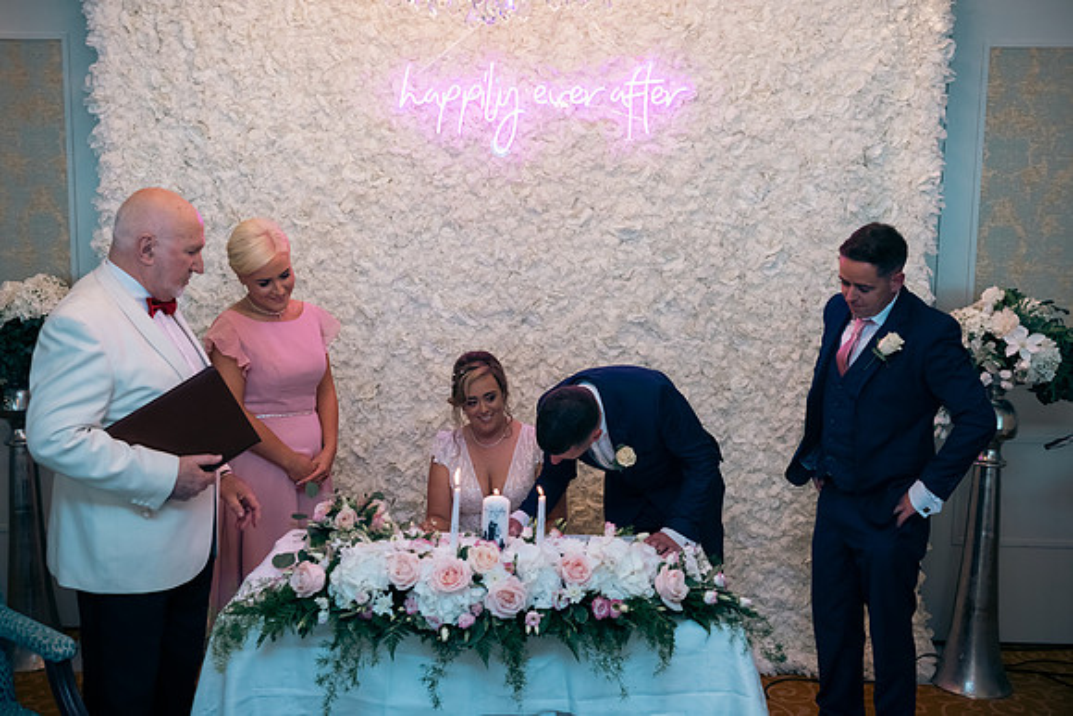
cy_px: 358
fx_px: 1133
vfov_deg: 35.1
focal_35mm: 38
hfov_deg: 50.7
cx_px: 536
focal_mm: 38
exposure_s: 1/160
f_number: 3.5
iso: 640
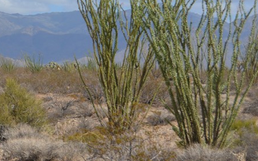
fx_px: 1436
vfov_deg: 6.4
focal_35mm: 204
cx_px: -9
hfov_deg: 10.2
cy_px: 17
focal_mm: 55
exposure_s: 1/2000
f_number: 7.1
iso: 400
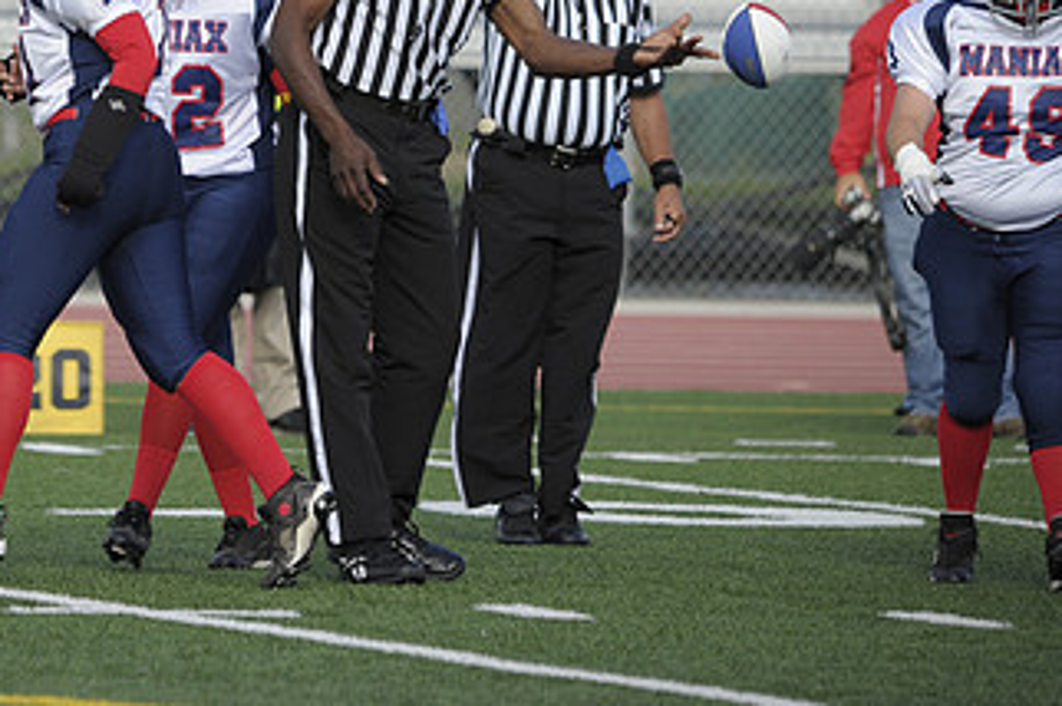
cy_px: 76
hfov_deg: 3.3
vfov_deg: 2.2
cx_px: 181
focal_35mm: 630
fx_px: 18566
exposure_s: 1/1000
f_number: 6
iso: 450
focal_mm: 350
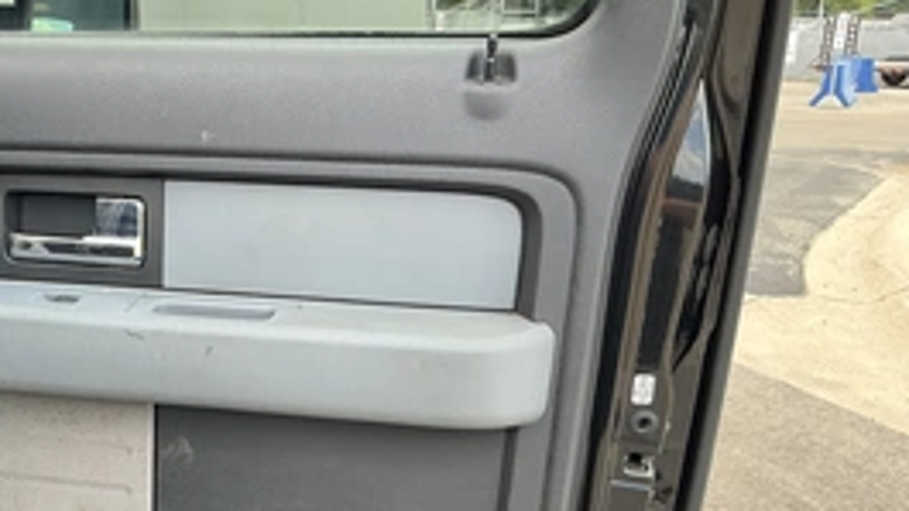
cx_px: 233
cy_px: 429
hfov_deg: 43.2
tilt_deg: -14.5
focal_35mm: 46
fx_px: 1109
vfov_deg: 25.4
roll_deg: +0.4
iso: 20
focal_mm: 3
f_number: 1.8
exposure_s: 1/122
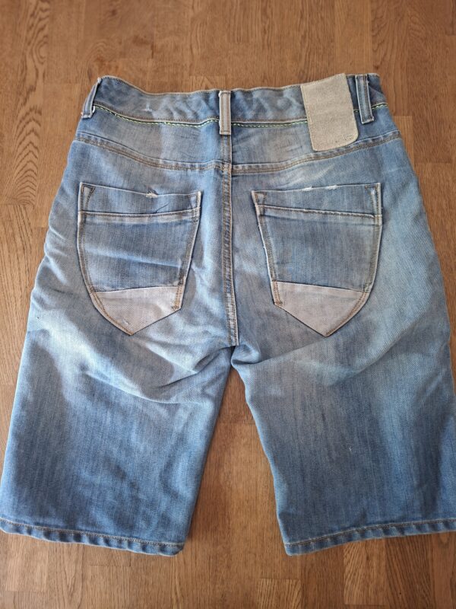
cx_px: 228
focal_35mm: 23
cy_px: 304
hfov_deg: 58.9
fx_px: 404
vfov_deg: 73.9
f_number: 1.8
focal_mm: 5.54
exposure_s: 1/33
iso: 400
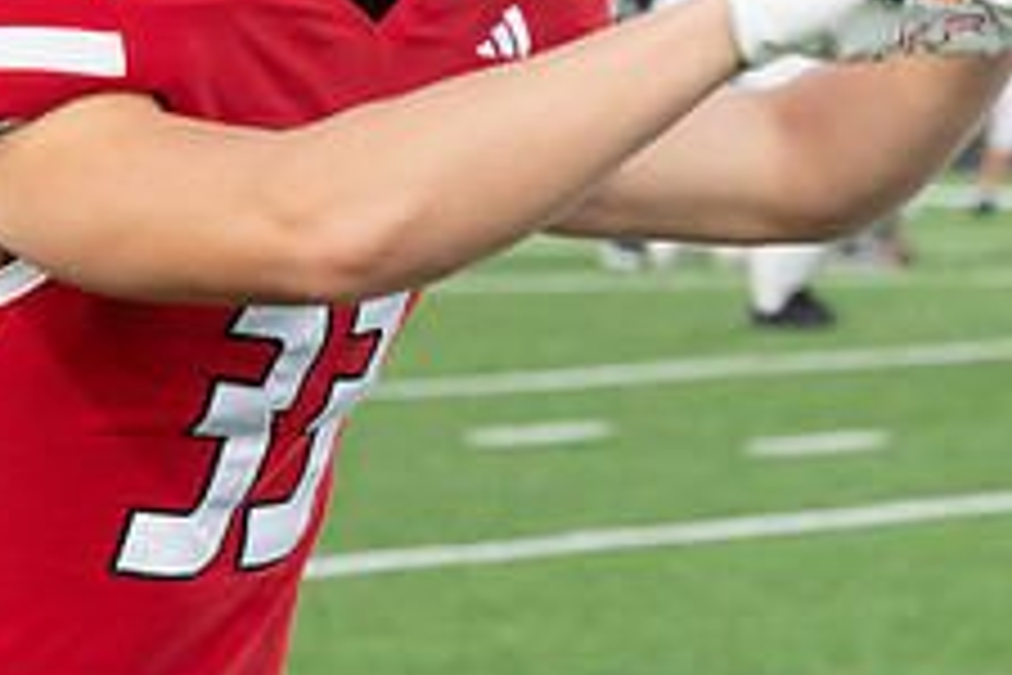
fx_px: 11581
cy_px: 227
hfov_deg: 5.0
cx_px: 882
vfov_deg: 3.3
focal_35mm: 412
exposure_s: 1/400
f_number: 9
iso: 8000
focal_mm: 160
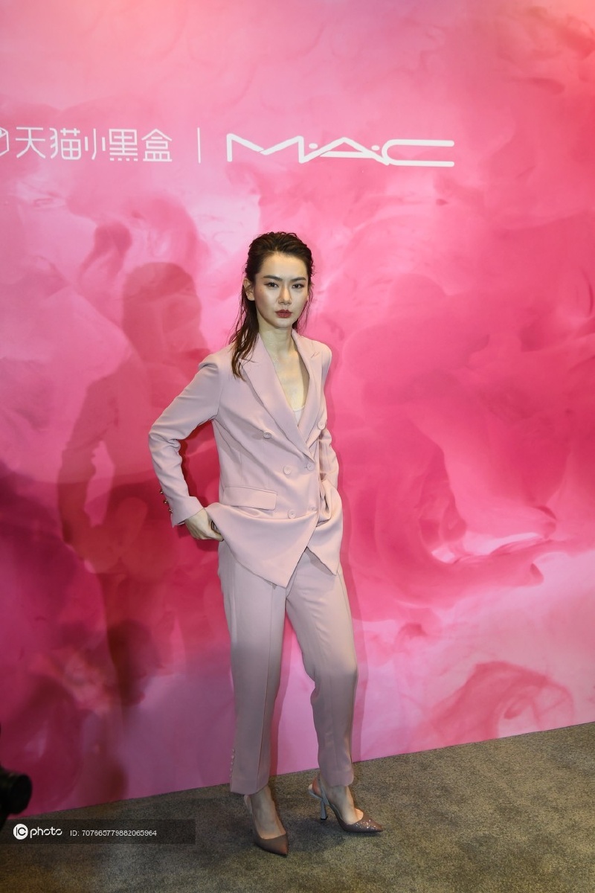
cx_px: 298
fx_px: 1116
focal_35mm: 45
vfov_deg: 43.6
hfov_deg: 29.9
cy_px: 446
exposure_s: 1/200
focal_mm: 30
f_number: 4
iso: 1000
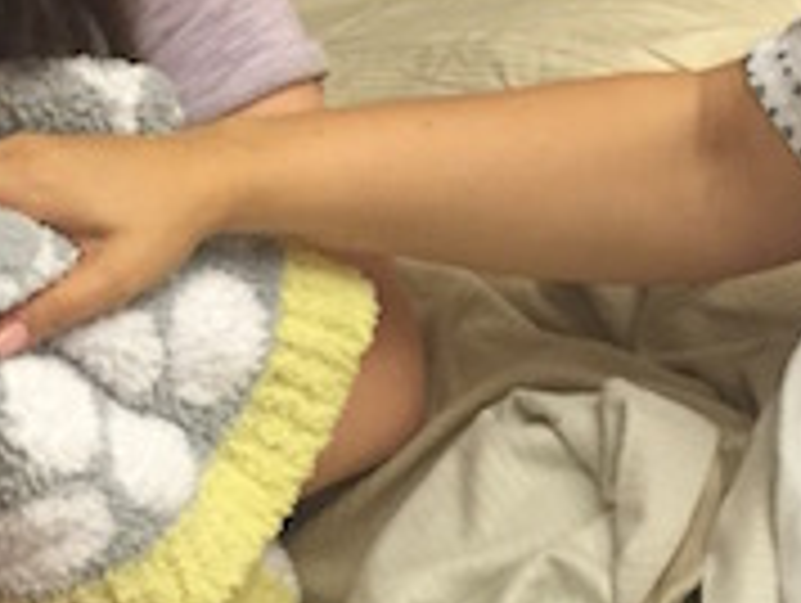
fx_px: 2456
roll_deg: +4.3
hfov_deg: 18.5
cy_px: 104
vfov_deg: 13.9
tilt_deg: -22.4
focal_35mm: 106
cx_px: 454
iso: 250
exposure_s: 1/24
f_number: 2.2
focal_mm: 4.15
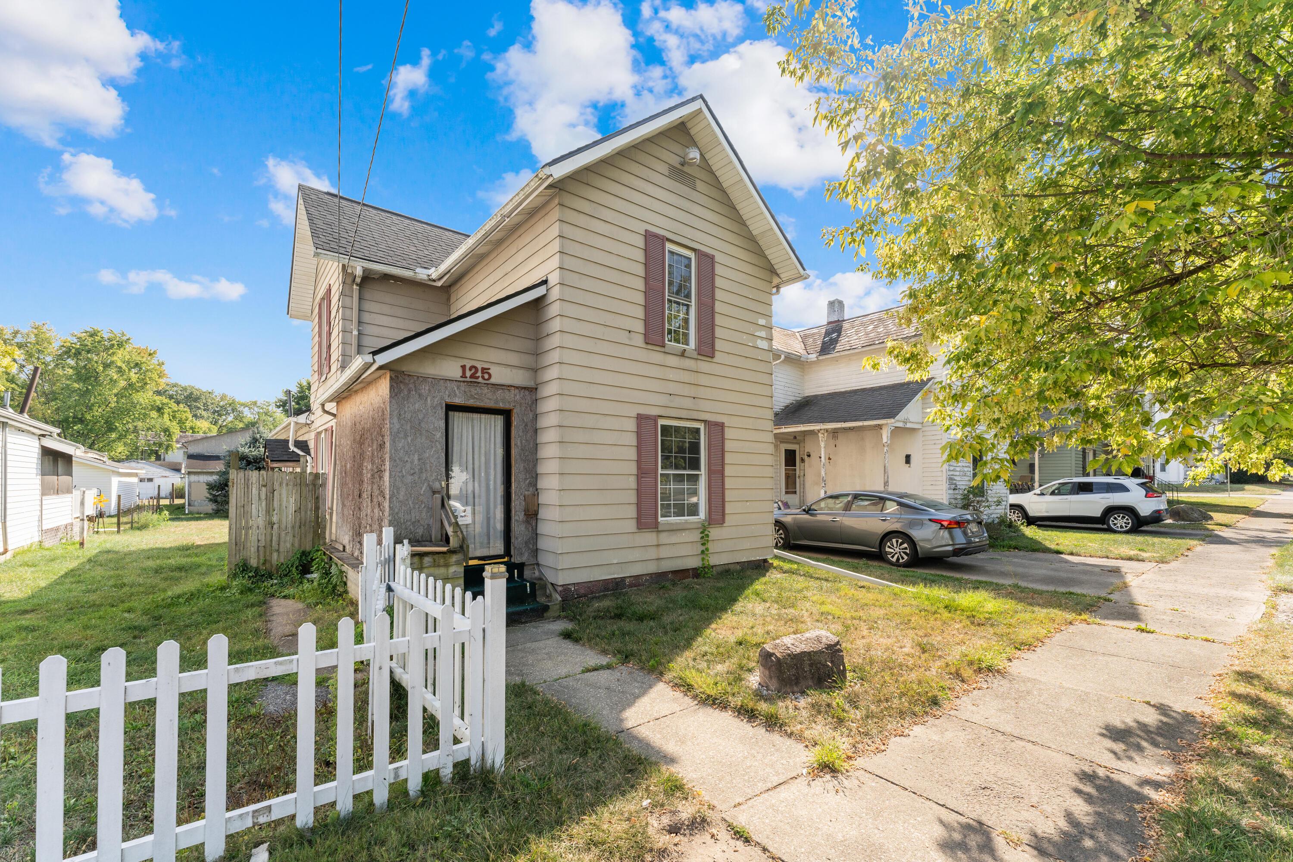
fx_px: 503
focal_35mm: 14
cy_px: 431
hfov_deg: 104.3
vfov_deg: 81.2
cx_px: 646
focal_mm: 14
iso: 250
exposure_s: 1/320
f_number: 8
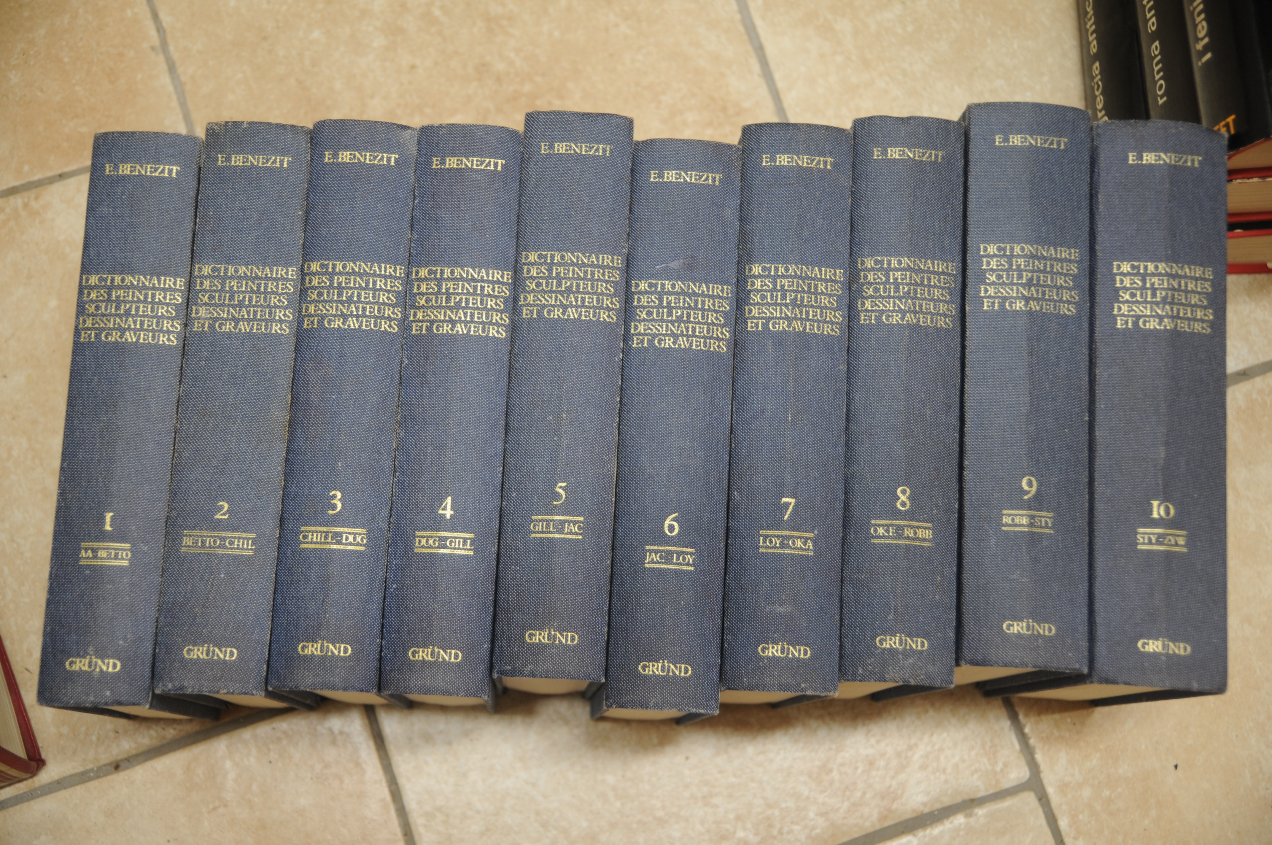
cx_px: 636
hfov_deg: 41.2
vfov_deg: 28.0
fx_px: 1694
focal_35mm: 48
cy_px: 422
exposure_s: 1/15
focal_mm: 32
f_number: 2.8
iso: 200
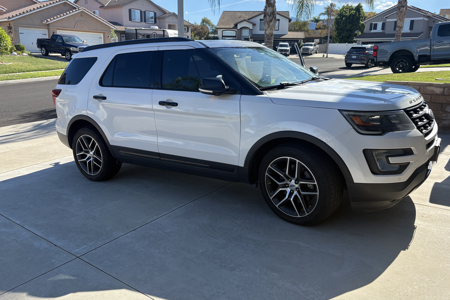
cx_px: 226
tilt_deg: -12.5
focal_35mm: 28
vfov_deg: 46.4
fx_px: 350
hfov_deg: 65.5
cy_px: 140
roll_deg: -1.5
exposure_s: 1/2075
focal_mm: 5.96
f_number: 1.6
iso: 64
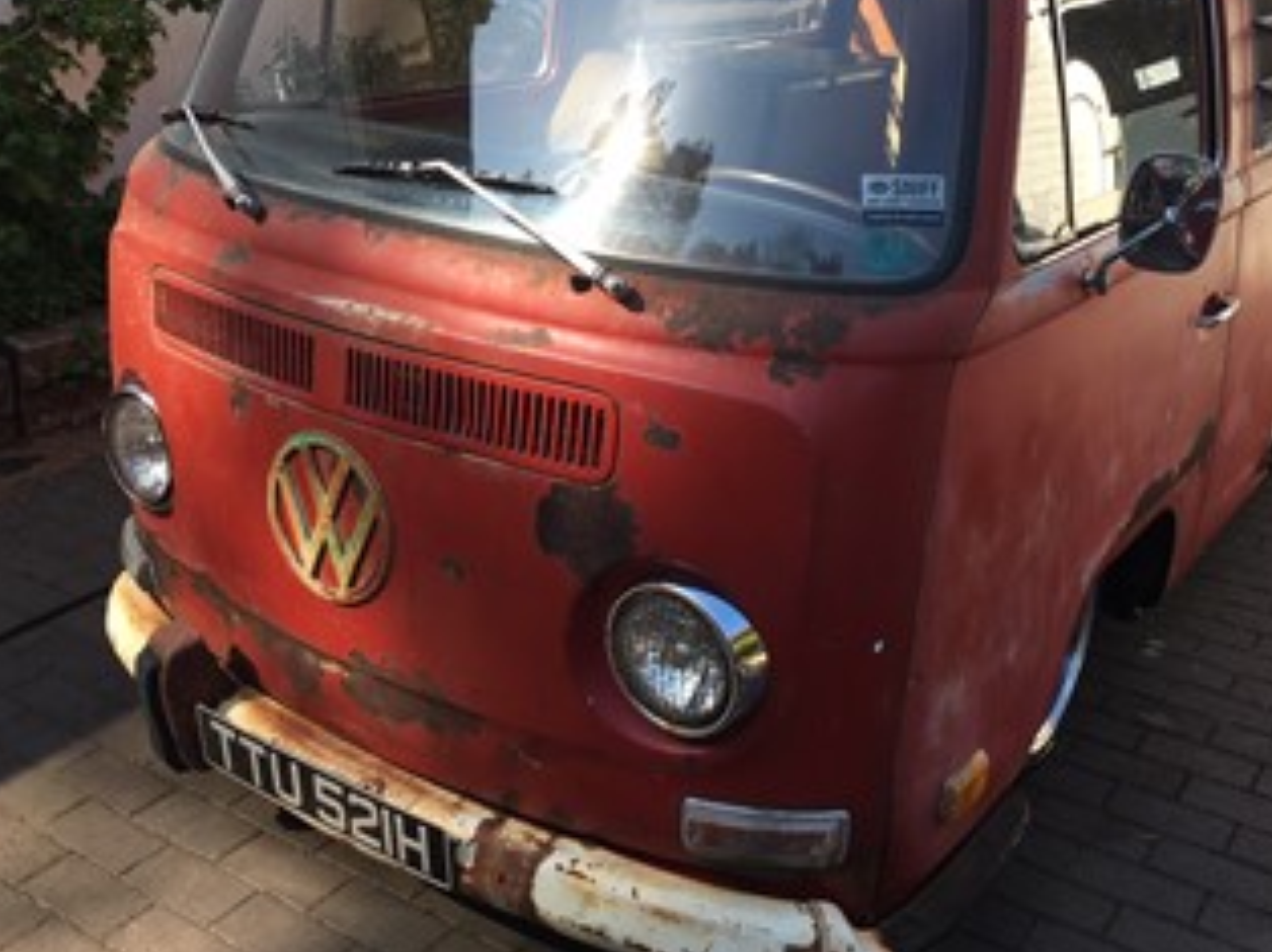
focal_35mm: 37
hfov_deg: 49.9
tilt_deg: -19.1
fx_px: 1359
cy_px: 417
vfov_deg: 38.6
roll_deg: -4.0
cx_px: 745
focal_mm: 4.15
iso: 25
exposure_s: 1/314
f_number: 2.2
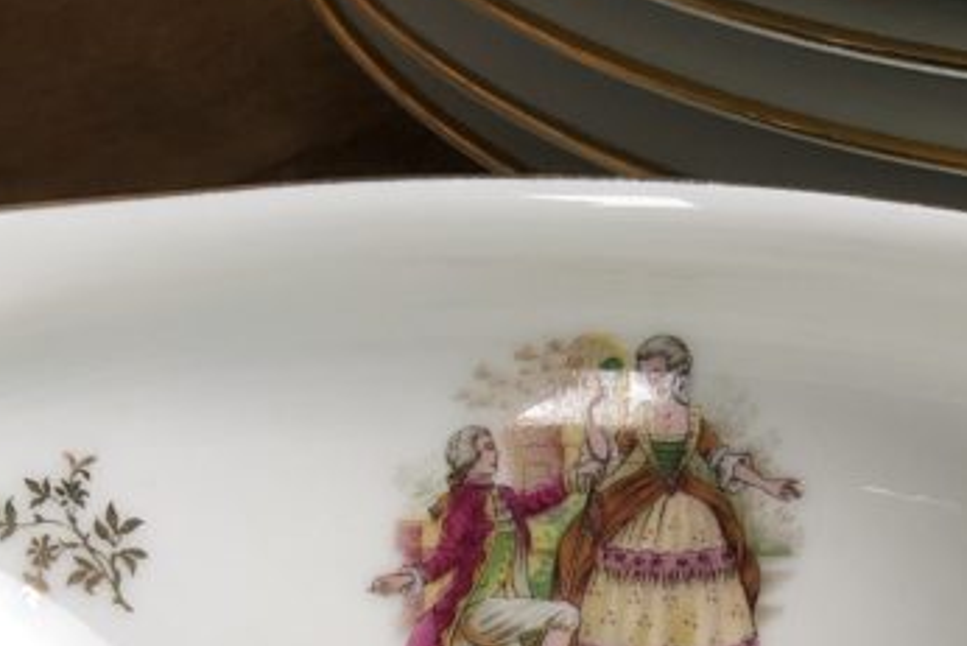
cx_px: 581
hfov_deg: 12.8
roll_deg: +4.6
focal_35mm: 160
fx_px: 4299
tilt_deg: -40.9
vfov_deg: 8.5
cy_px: 850
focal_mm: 6
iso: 40
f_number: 2.4
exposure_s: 1/50
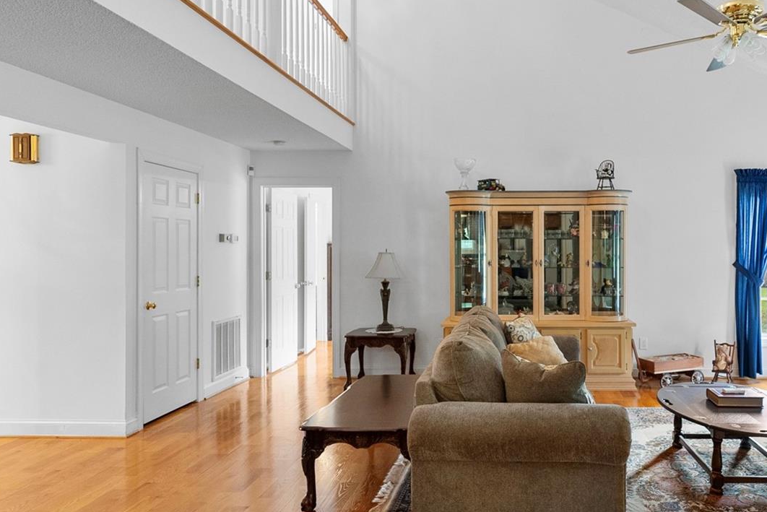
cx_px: 510
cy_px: 256
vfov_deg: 48.0
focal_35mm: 27
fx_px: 575
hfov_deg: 65.6
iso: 1600
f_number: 4
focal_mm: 14
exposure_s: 1/40
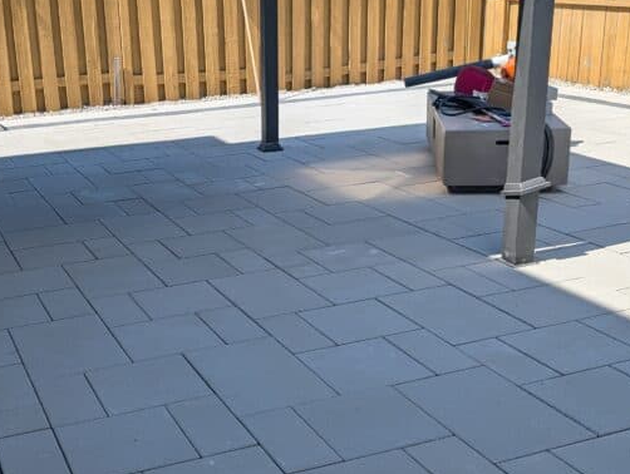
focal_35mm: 49
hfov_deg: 38.4
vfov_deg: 29.7
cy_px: 249
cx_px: 205
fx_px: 893
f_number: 1.68
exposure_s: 1/940
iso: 22
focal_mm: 6.9
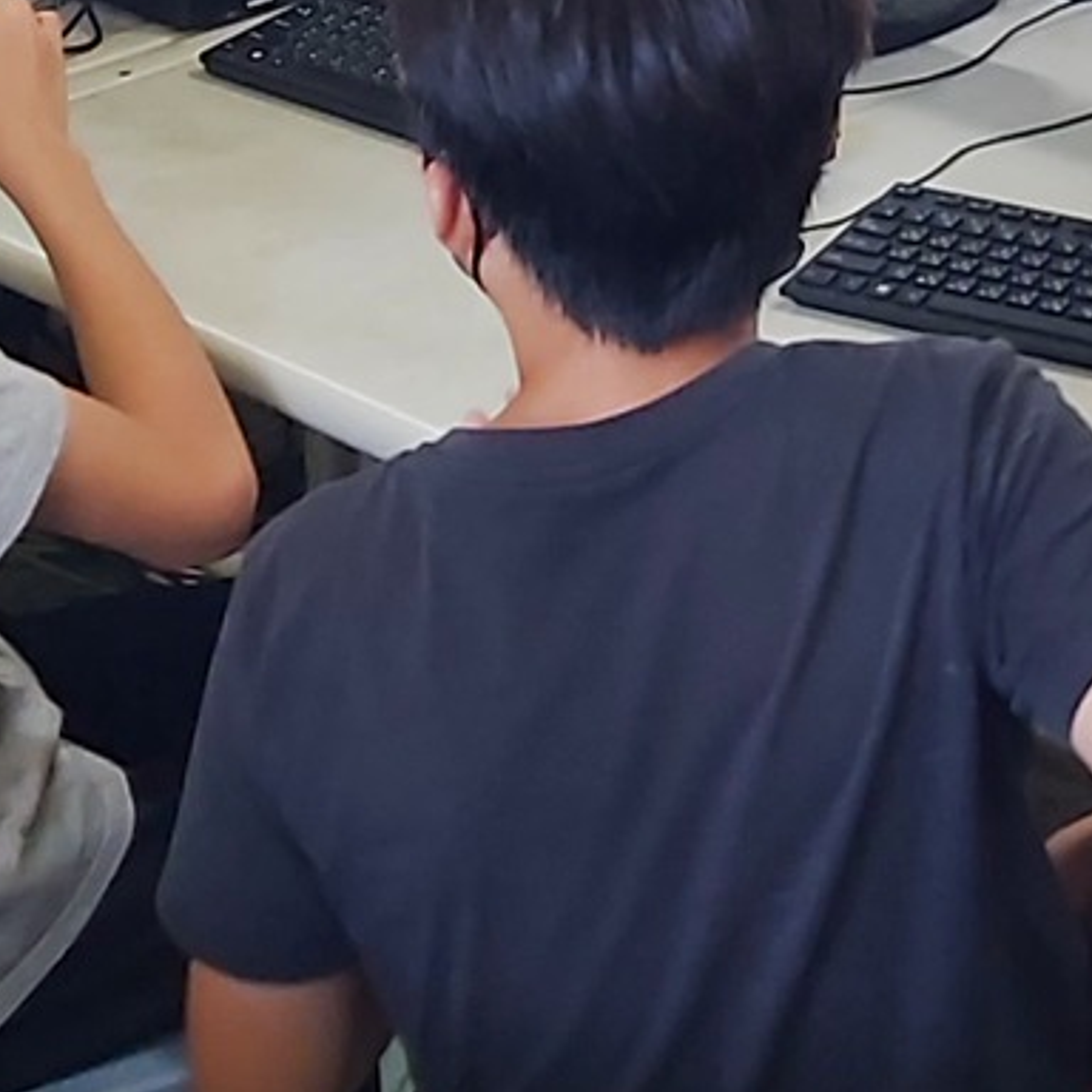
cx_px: 1046
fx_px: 4104
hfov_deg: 14.9
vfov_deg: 14.0
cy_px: -648
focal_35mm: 115
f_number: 1.7
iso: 80
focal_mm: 3.92
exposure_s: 1/60
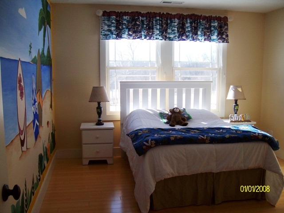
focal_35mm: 35
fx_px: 287
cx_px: 142
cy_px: 106
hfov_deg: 52.6
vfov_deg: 40.7
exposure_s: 1/158
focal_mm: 5.8
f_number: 2.8
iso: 80
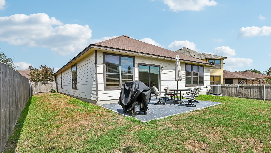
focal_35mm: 18
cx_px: 149
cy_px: 73
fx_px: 129
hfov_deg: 92.4
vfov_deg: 61.0
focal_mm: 14
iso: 100
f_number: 8
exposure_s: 1/400
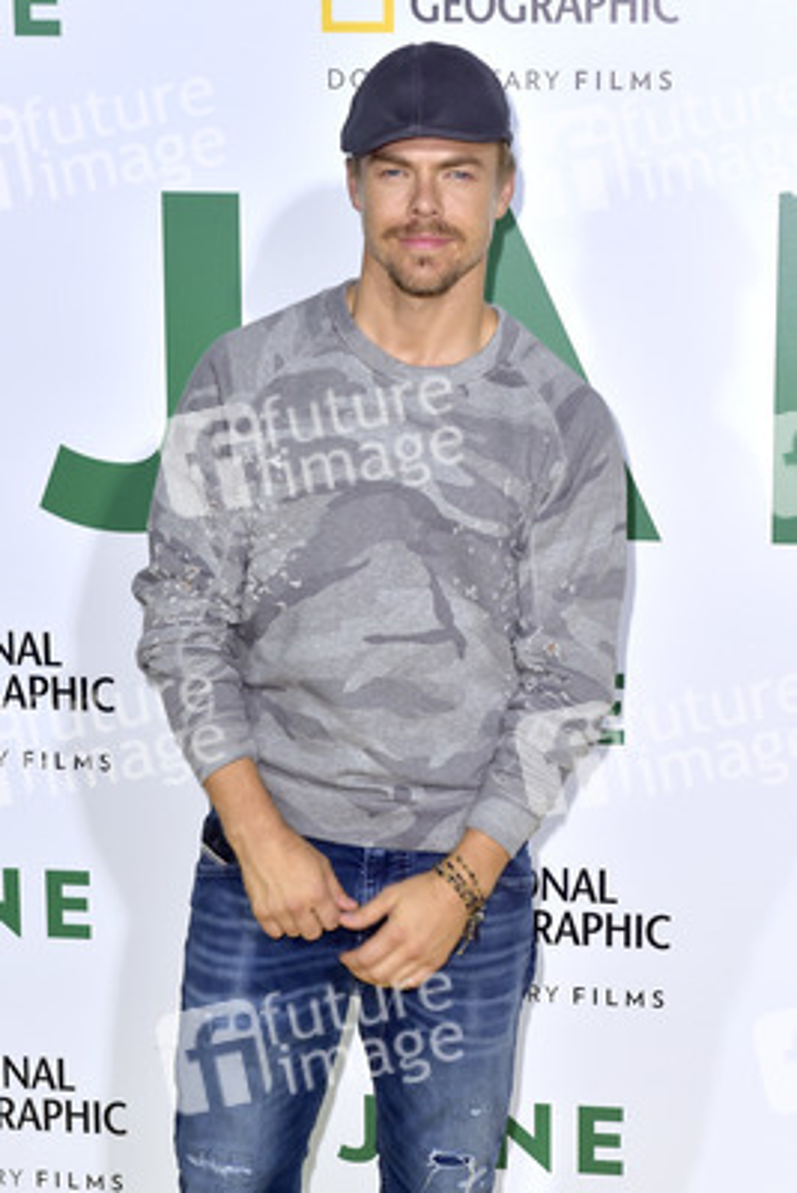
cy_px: 596
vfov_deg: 32.4
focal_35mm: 62
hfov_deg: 21.9
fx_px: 2057
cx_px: 398
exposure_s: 1/320
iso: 500
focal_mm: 62
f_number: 6.3
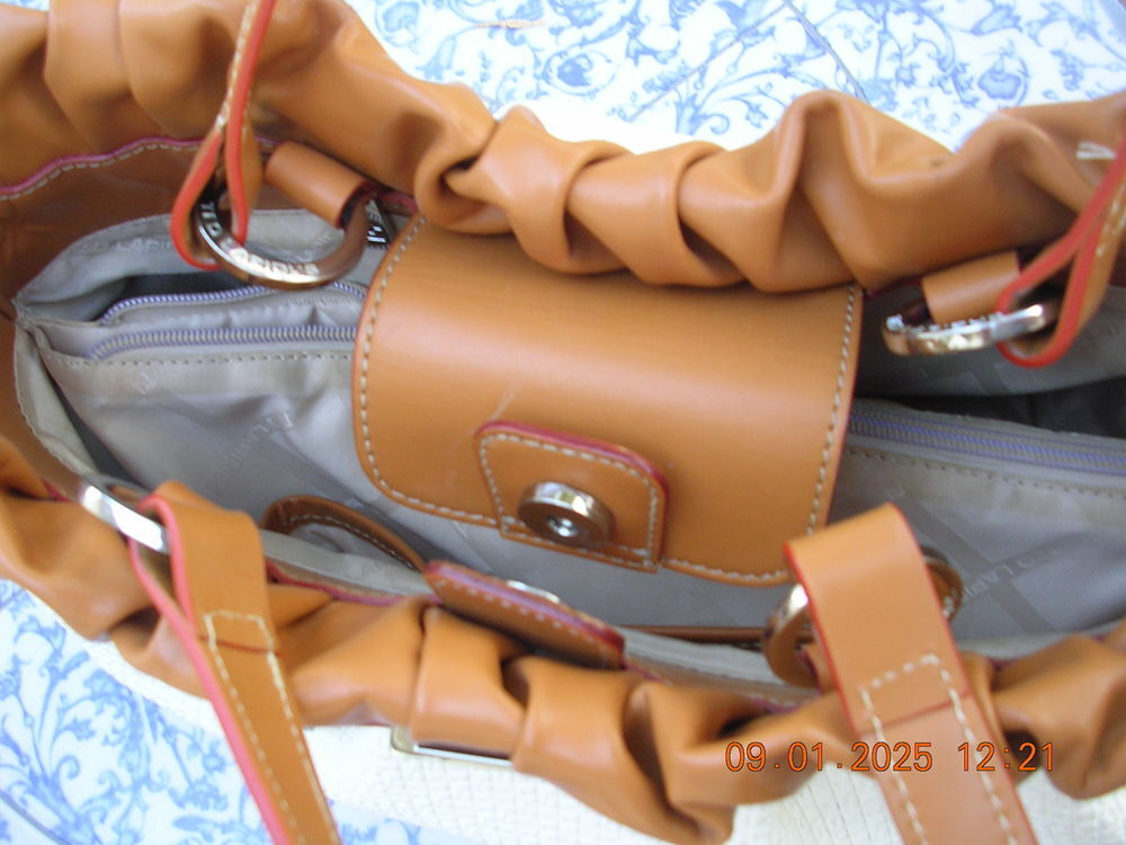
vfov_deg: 37.7
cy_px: 422
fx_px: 1236
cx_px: 563
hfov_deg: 49.0
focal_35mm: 38
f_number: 2.8
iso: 50
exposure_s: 1/46.9
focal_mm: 5.8
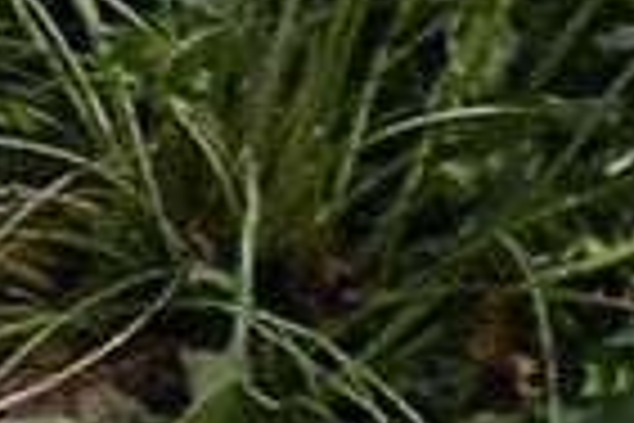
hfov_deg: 12.1
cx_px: -845
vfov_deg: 9.9
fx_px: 2448
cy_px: 173
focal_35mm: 139
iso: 640
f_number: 3.5
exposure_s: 1/1225
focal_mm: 4.7
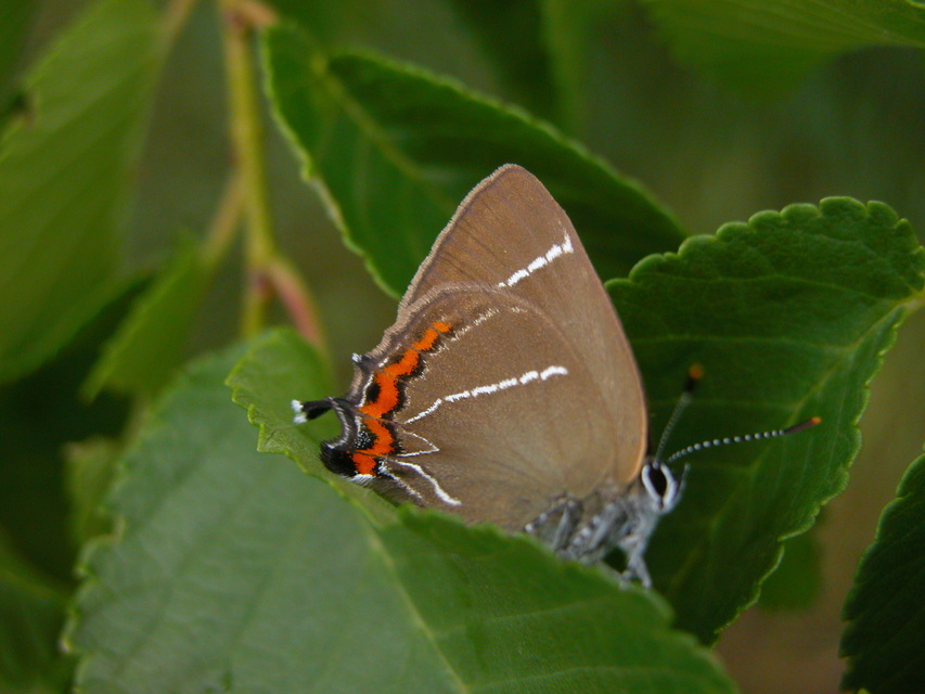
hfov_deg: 27.8
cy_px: 347
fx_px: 1871
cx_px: 462
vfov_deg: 21.0
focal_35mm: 70
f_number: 4.2
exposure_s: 1/434
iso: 200
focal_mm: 17.8
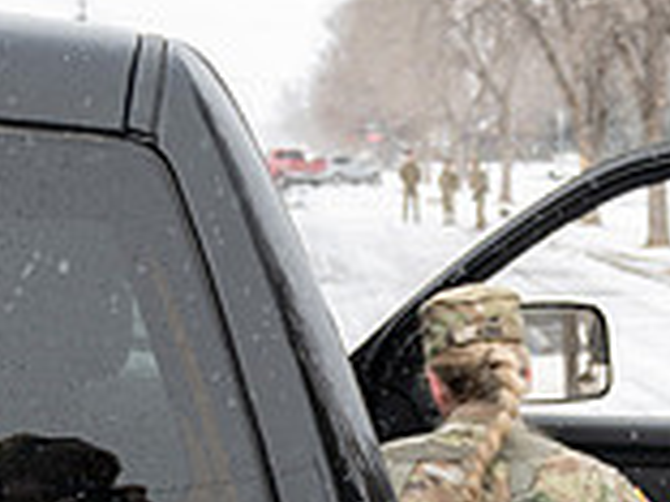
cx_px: 623
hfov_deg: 18.4
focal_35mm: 105
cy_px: 678
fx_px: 2032
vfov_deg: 13.5
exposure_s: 1/320
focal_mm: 24
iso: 100
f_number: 4
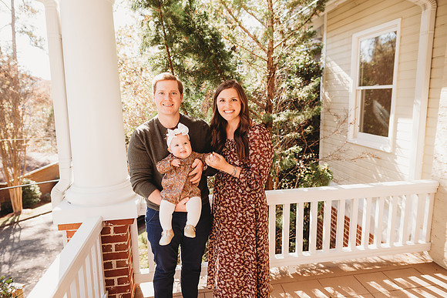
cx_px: 224
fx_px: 298
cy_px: 149
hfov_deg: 73.7
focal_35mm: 24
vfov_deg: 53.2
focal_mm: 24
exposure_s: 1/320
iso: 200
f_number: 2.8
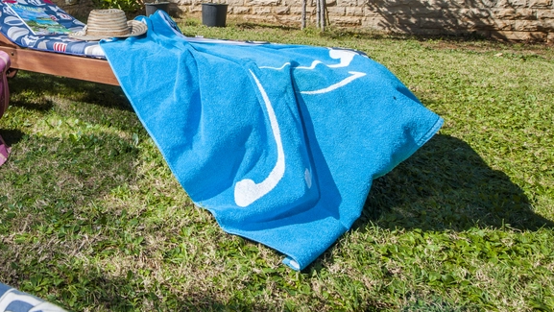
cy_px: 19
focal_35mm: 26
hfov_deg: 62.5
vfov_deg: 40.3
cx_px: 75
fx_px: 382
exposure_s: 1/200
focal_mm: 14
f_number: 9
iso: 200
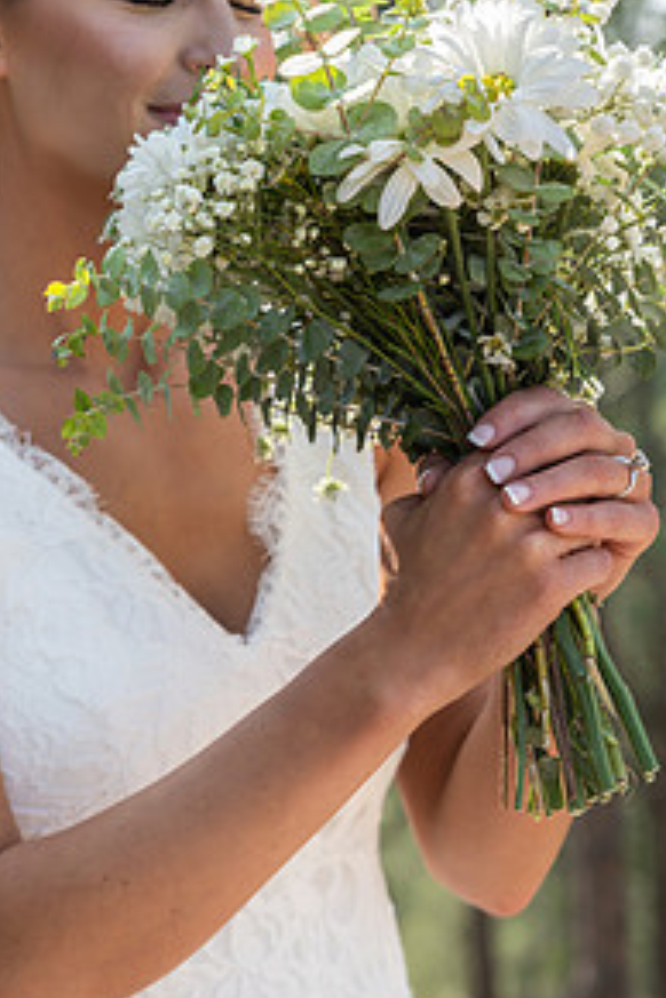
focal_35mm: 102
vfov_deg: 19.9
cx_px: 288
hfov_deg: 13.4
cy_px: 281
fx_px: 2830
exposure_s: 1/160
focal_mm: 66
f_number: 4.5
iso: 80
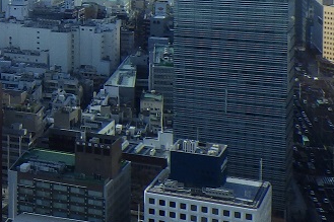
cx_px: -212
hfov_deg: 17.4
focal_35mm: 102
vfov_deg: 12.9
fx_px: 946
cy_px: -74
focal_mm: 5
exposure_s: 1/640
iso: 125
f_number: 4.2
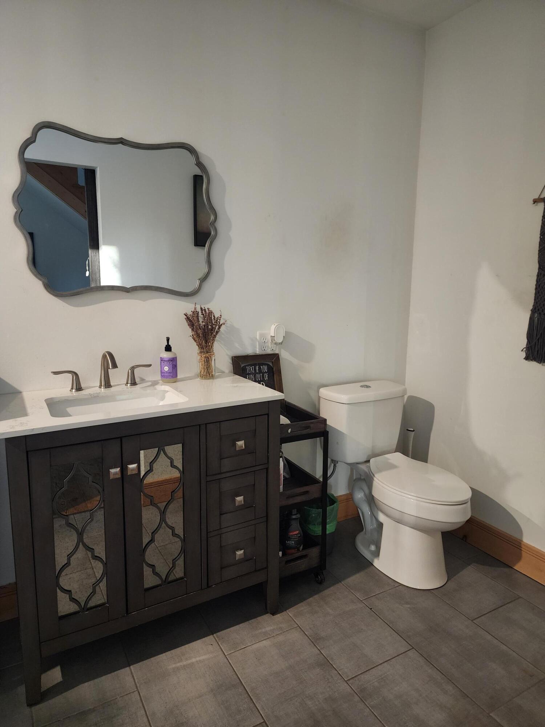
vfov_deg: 73.9
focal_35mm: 23
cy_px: 364
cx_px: 272
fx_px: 483
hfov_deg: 58.9
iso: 500
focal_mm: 6.4
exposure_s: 1/24
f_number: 1.8
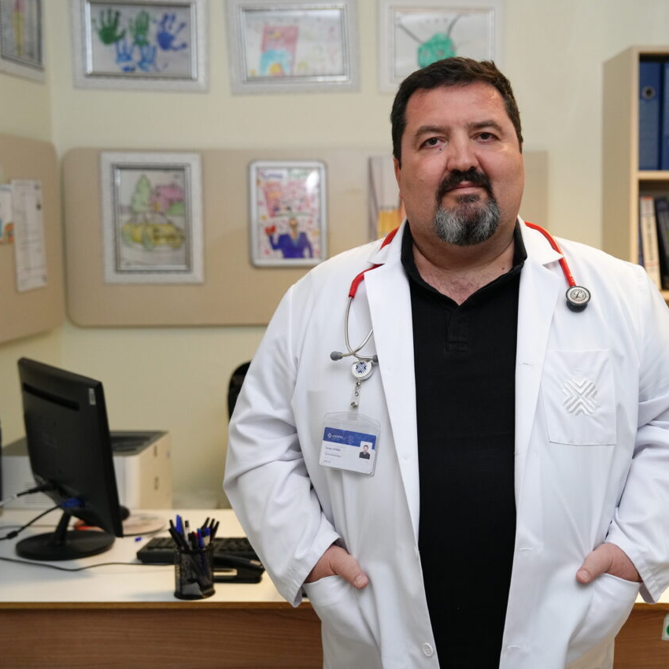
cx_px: 431
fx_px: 1203
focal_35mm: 55
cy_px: 334
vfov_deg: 31.1
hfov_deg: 30.9
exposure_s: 1/320
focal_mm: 43
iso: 2500
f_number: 3.2
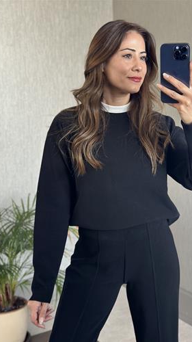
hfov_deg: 22.6
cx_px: 121
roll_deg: +3.0
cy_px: 172
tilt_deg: -18.2
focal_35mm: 53
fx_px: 480
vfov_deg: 39.2
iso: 125
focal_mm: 6.86
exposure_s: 1/76
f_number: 1.78
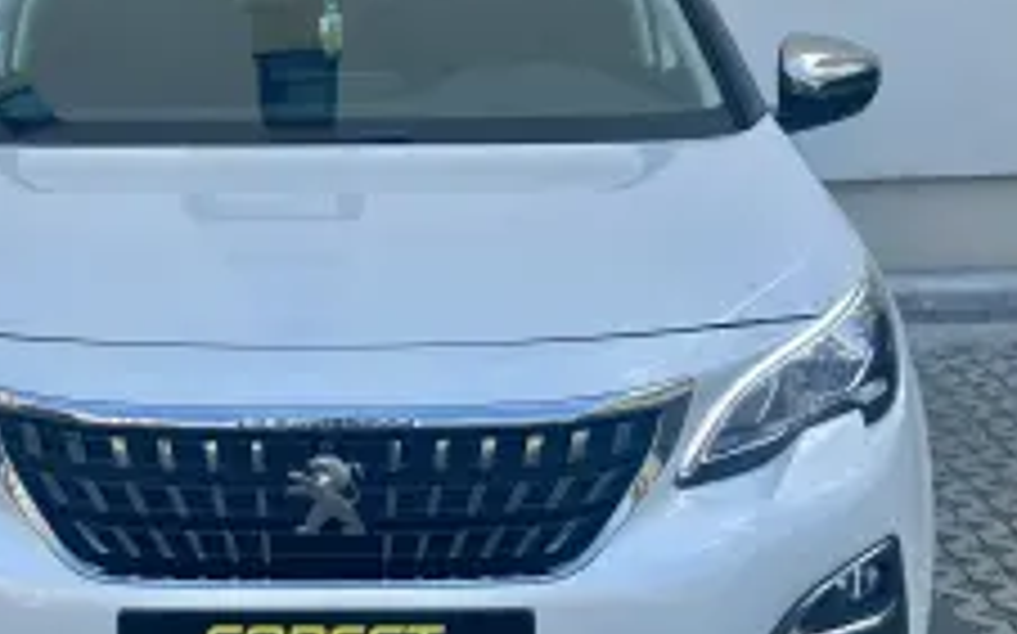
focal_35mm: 81
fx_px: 2244
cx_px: 324
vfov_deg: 16.1
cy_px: 387
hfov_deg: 25.4
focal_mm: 6.86
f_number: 1.78
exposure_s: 1/1721
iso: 64
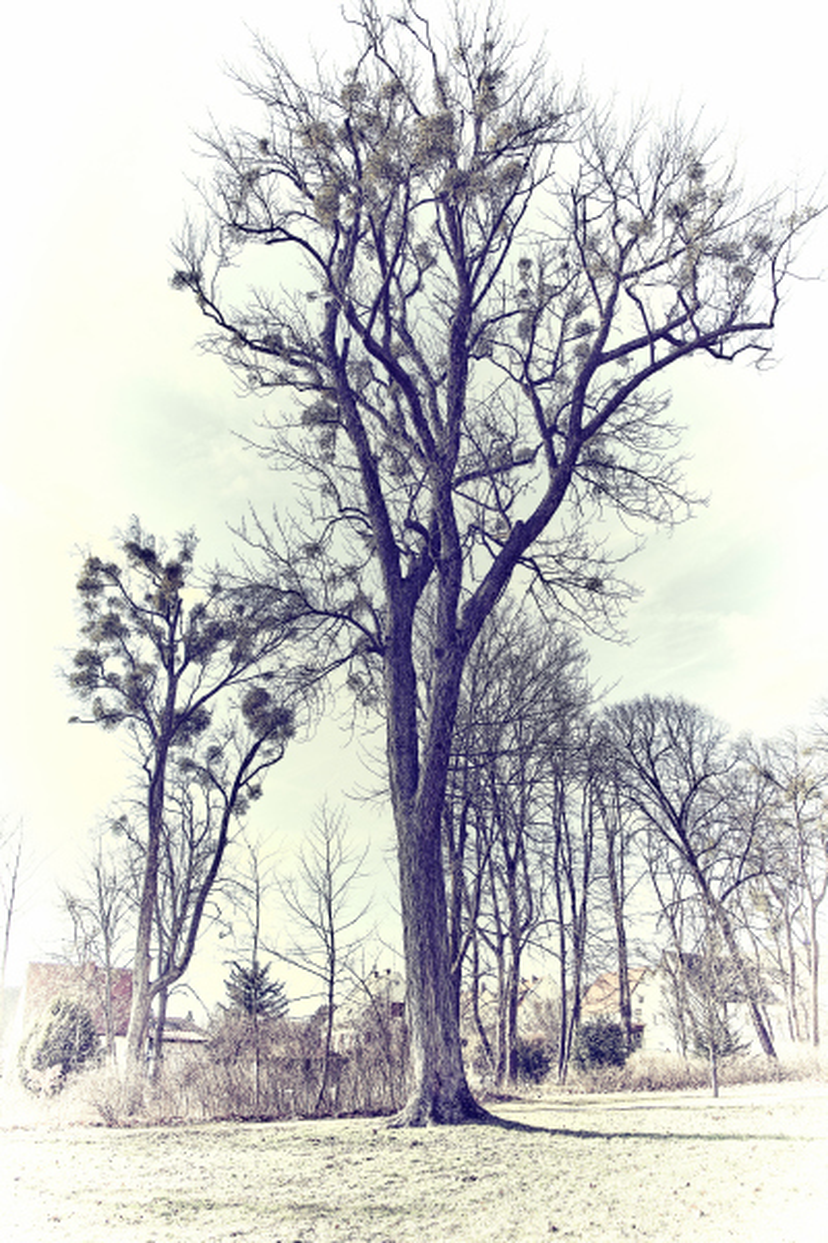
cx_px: 414
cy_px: 622
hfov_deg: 47.9
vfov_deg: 67.4
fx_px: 931
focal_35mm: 27
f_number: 4
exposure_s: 1/1600
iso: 200
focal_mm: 18
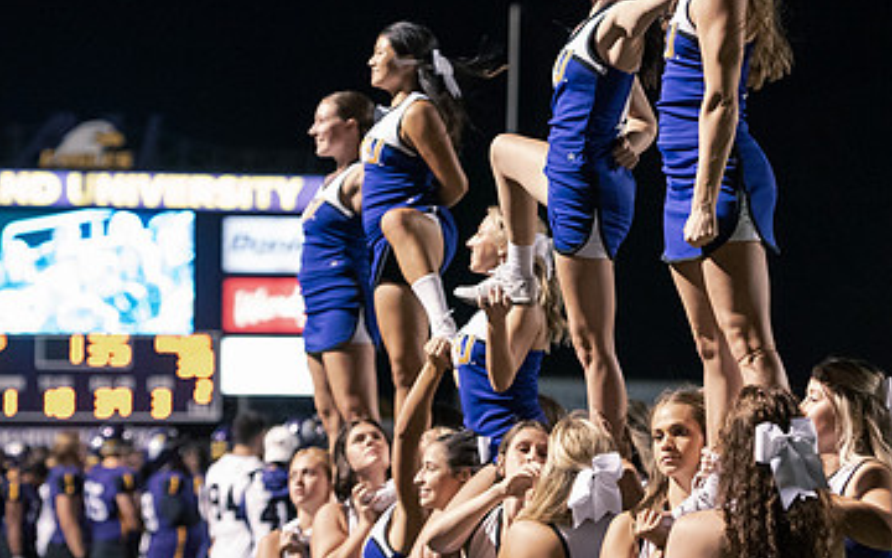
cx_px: 577
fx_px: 3914
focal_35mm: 161
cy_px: 170
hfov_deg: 13.0
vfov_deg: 8.1
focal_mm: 98
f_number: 3.5
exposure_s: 1/500
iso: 6400
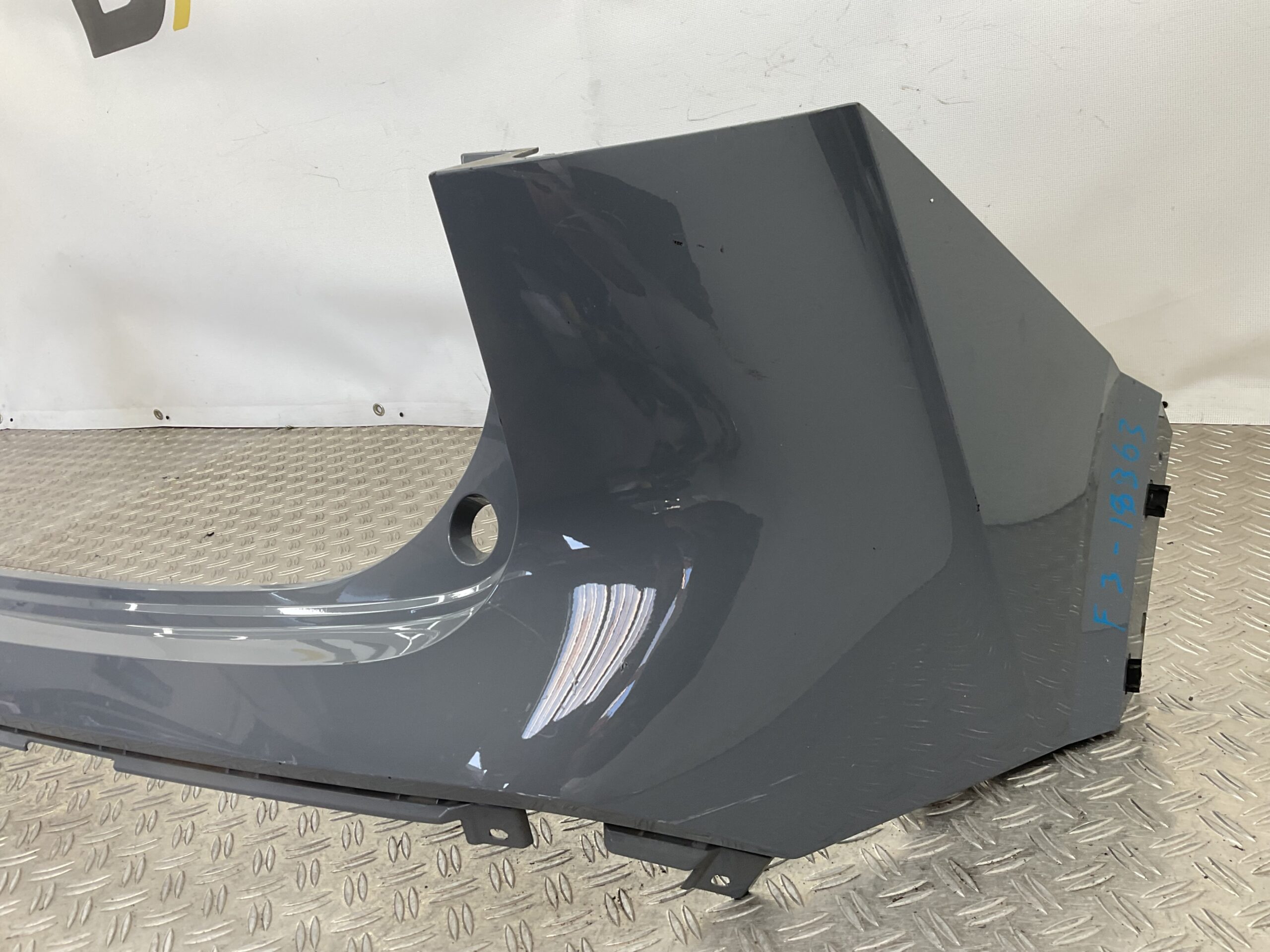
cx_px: 635
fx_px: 1064
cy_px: 476
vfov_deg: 48.2
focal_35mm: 29
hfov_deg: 61.7
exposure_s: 1/100
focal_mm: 3
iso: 25
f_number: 1.8
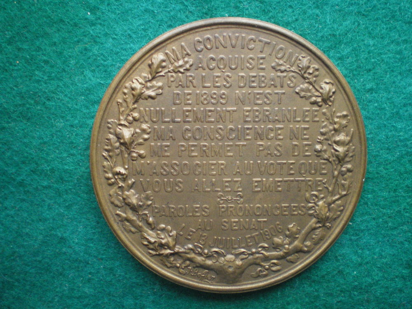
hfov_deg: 49.0
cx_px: 206
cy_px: 154
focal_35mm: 38
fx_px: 452
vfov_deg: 37.7
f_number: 3.1
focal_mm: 6.3
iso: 400
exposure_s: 1/30
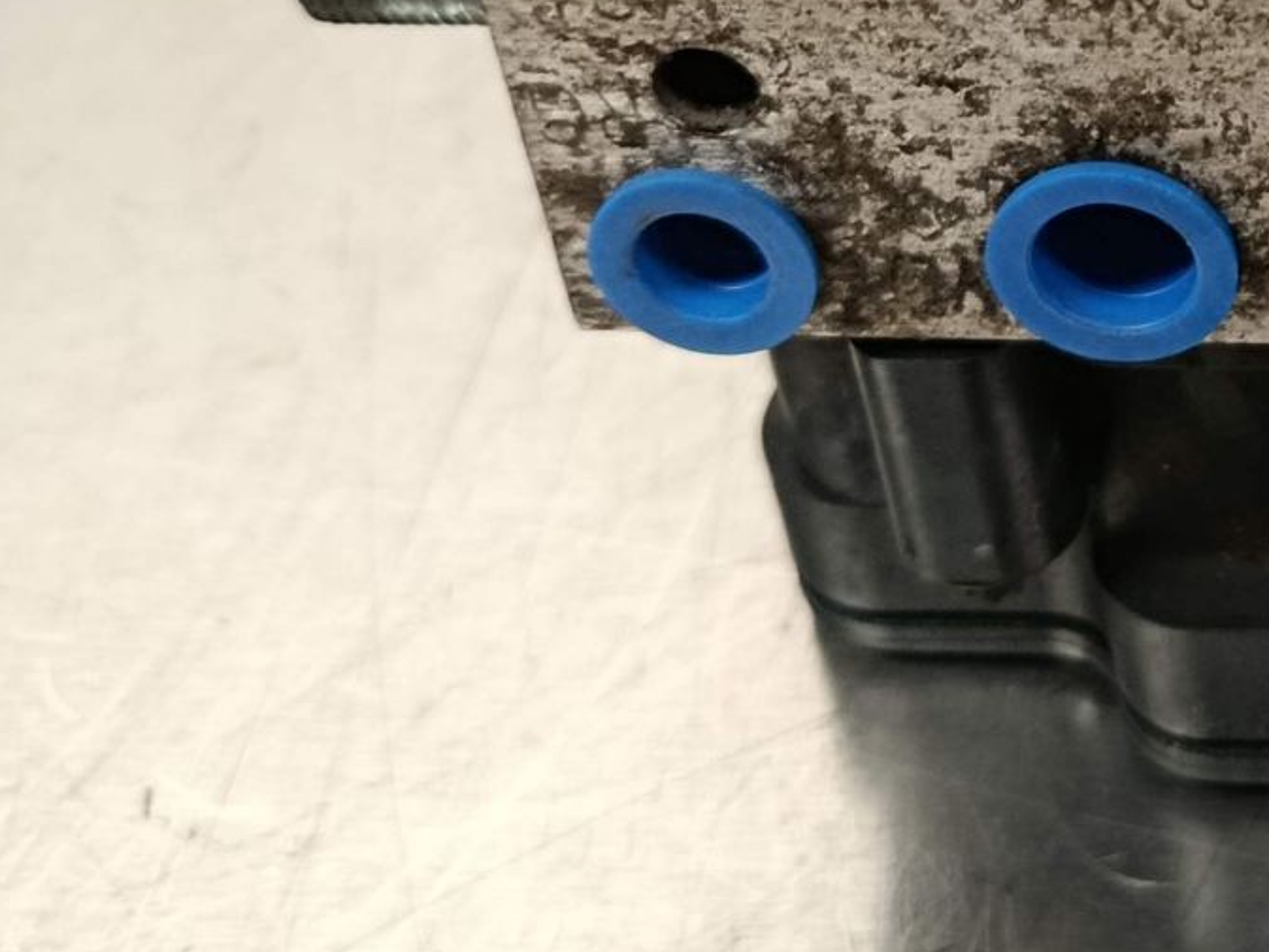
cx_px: 1608
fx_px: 2677
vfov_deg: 19.0
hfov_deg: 23.8
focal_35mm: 73
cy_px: -202
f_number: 1.7
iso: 816
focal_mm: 5.24
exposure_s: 1/50
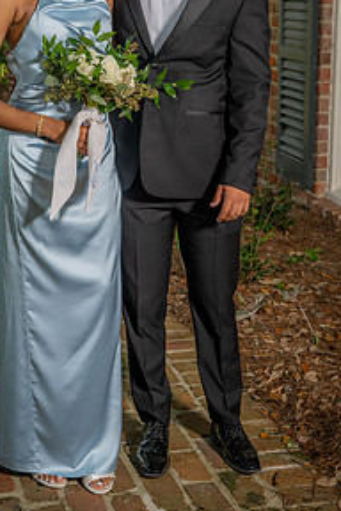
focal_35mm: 72
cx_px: 144
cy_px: 128
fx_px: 1023
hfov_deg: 18.9
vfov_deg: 27.7
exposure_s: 1/160
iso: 100
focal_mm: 46
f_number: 5.6
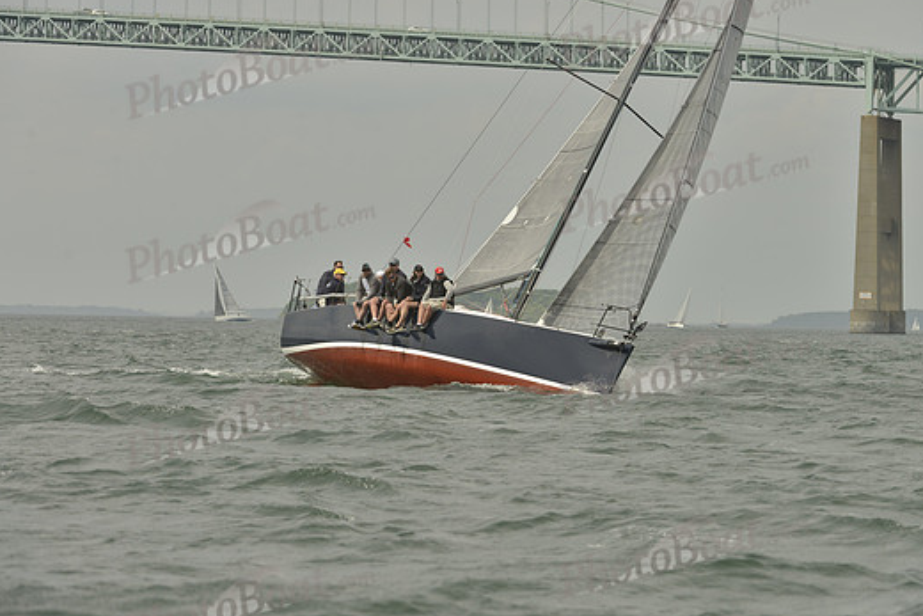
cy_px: 304
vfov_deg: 6.2
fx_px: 5719
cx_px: 469
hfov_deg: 9.2
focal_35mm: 223
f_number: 8
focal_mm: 200
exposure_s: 1/1250
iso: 280
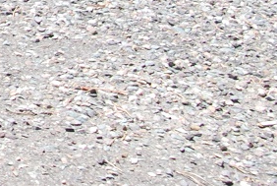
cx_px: -441
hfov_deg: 8.3
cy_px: -299
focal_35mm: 223
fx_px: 1717
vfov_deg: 5.9
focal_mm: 27
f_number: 8
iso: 200
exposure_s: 1/250
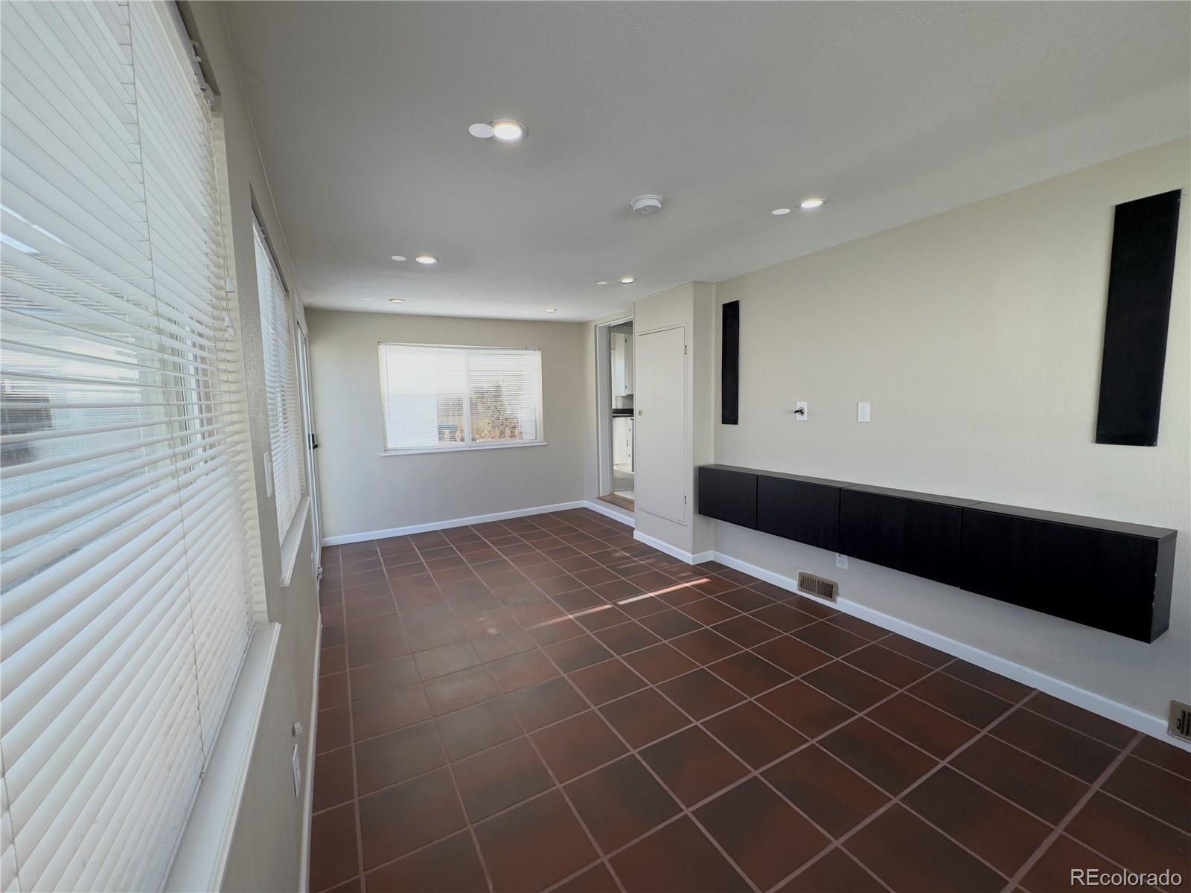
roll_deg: +0.7
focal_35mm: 14
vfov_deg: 85.7
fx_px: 482
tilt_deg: -5.7
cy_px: 446
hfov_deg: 102.1
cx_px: 596
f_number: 2.2
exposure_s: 1/140
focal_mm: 2.22
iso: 40
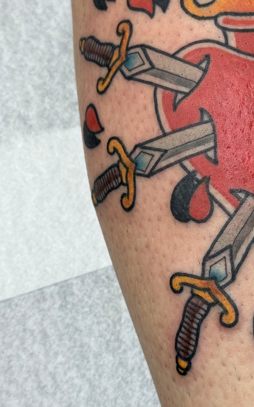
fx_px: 1030
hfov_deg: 13.8
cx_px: 260
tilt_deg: -75.1
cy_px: 126
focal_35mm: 93
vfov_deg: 22.2
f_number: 1.78
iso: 50
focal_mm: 6.76
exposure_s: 1/155
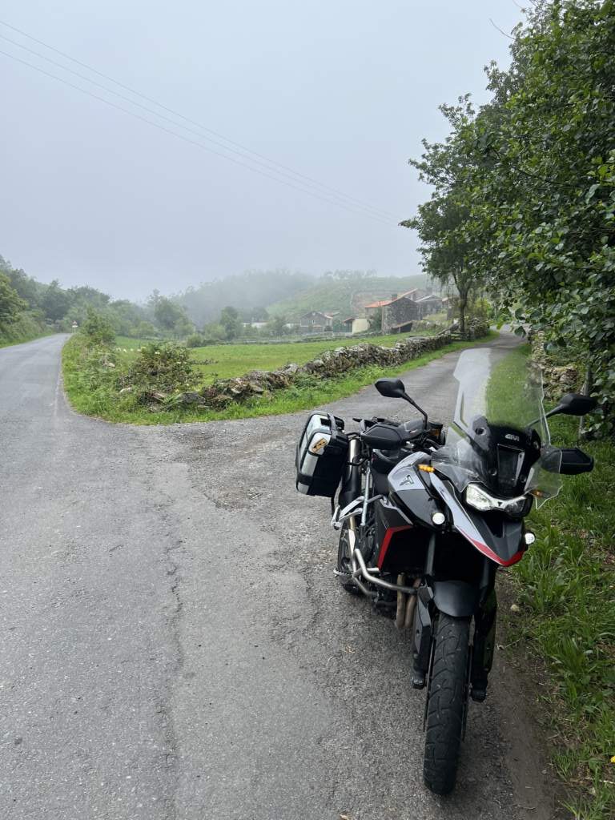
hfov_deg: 53.1
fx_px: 616
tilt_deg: -8.1
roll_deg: -0.3
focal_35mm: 26
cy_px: 410
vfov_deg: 67.3
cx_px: 308
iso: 50
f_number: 1.5
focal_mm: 5.7
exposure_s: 1/2123
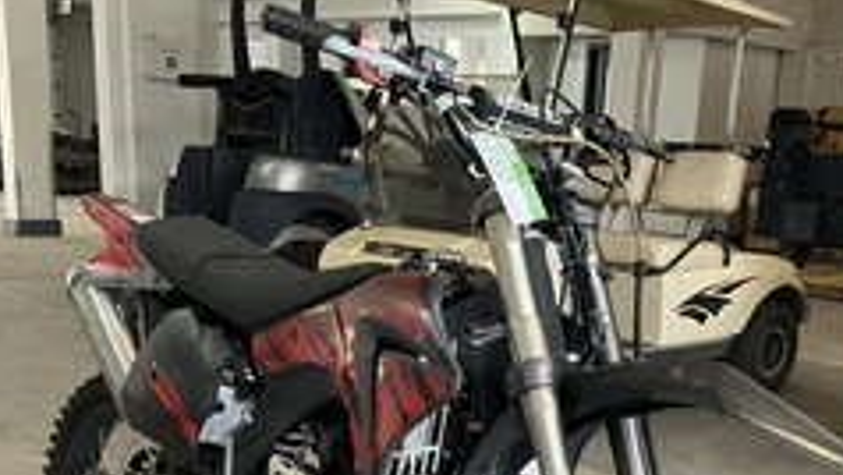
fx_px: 1185
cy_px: 525
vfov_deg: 21.5
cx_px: 524
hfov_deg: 38.9
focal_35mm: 53
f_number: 1.8
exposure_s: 1/60
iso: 160
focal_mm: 3
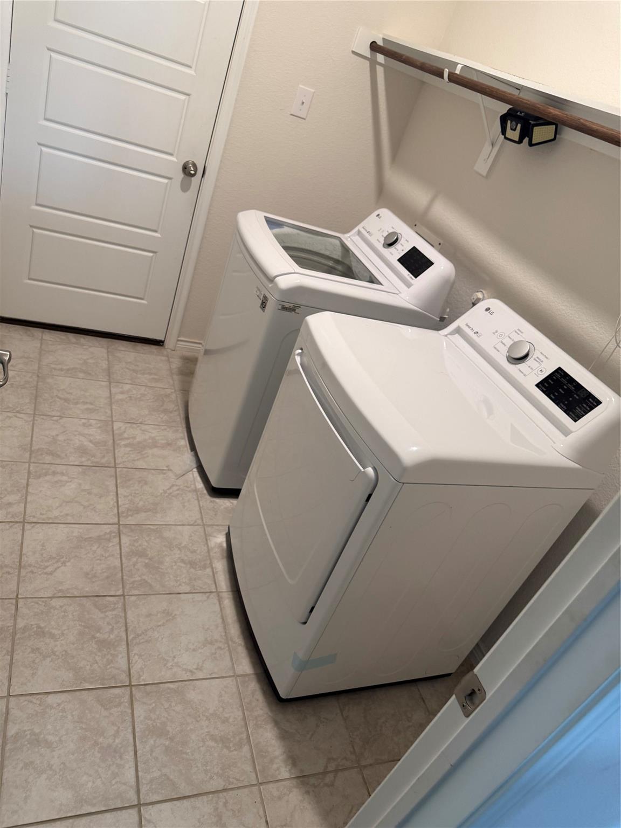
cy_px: 414
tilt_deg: -28.7
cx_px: 310
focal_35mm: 24
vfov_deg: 71.6
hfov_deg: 56.8
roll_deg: -21.3
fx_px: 574
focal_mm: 6.76
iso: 160
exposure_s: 1/60
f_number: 1.78
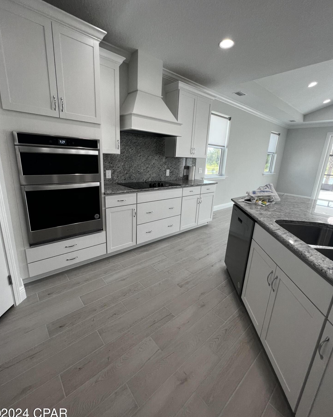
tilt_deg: -12.2
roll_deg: -2.7
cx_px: 162
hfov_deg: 88.0
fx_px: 173
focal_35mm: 14
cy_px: 204
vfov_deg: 100.7
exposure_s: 1/120
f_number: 1.8
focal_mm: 1.57
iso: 80
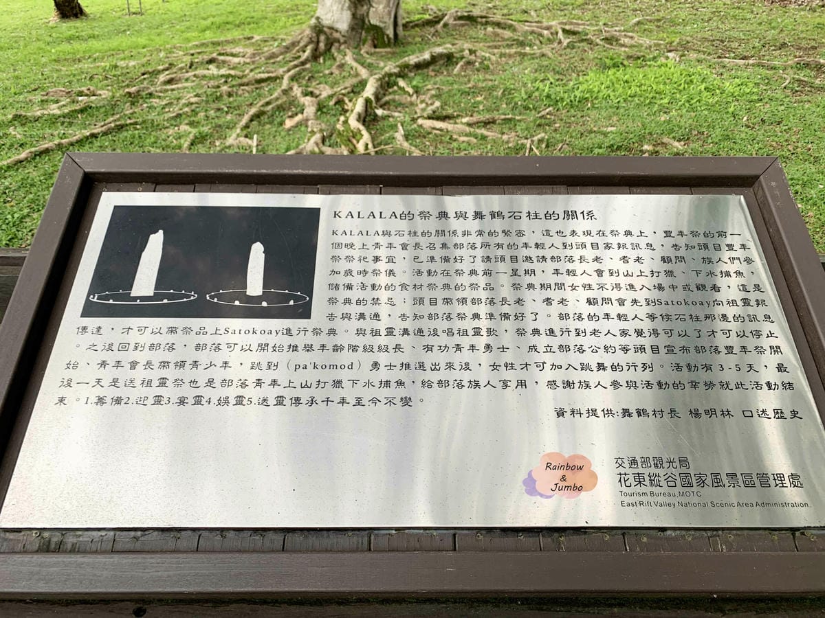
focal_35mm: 26
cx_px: 412
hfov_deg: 67.3
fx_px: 620
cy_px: 309
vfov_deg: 53.1
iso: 50
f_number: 1.8
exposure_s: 1/122
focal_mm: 4.25
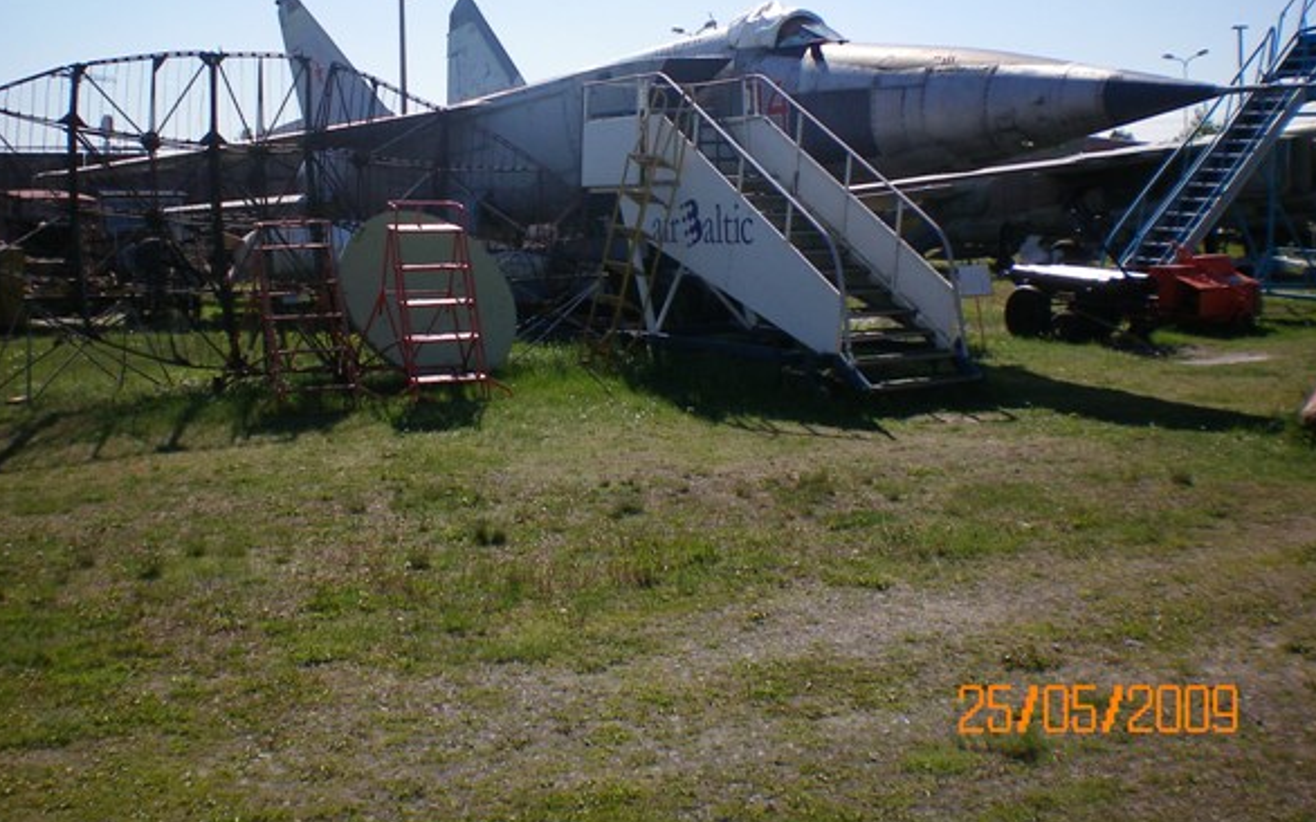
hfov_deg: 45.3
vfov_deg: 29.1
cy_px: 294
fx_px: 1578
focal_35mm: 44
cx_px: 656
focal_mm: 6.3
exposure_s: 1/800
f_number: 4.6
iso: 64
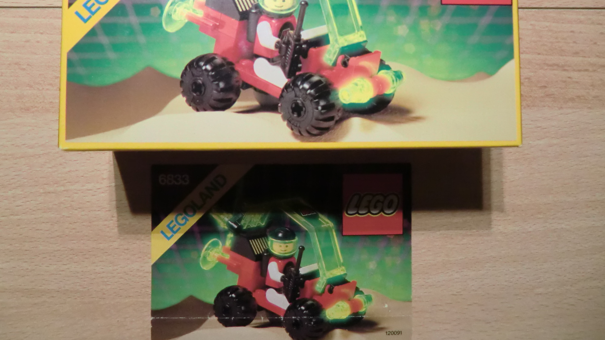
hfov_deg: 69.8
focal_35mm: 27
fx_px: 433
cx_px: 294
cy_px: 119
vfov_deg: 42.5
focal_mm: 4.3
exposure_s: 1/50
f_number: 3.2
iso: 800
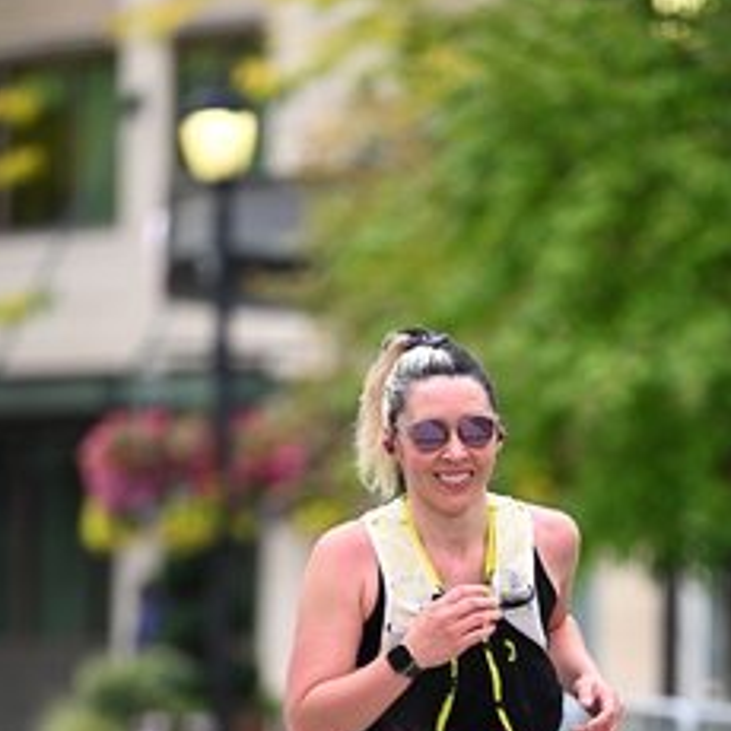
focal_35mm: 356
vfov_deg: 4.9
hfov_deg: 4.9
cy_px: 607
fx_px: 8505
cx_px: 507
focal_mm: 175
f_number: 2.8
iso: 640
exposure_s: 1/1250
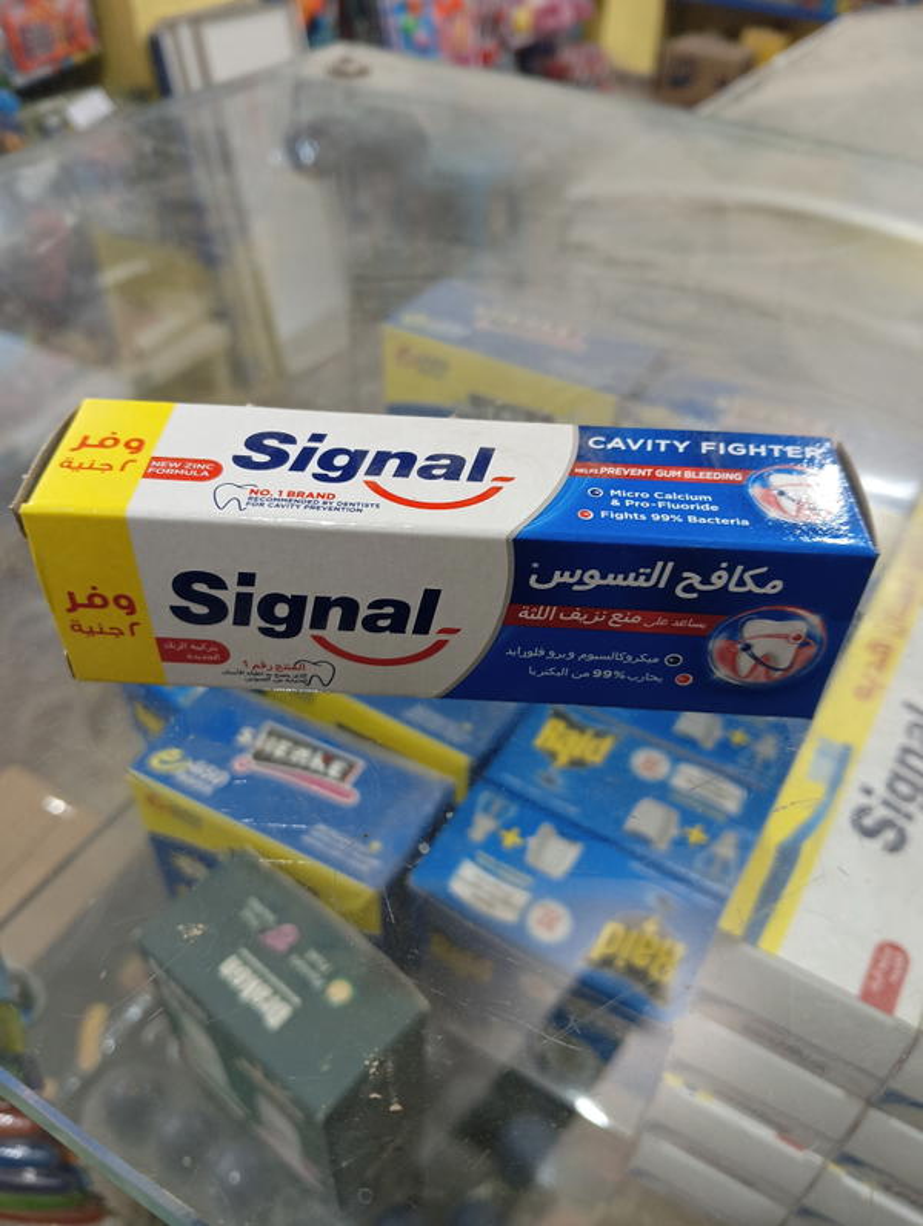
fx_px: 922
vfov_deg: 67.2
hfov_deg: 53.2
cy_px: 613
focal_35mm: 26
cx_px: 462
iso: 400
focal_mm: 4.05
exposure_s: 1/25
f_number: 1.8
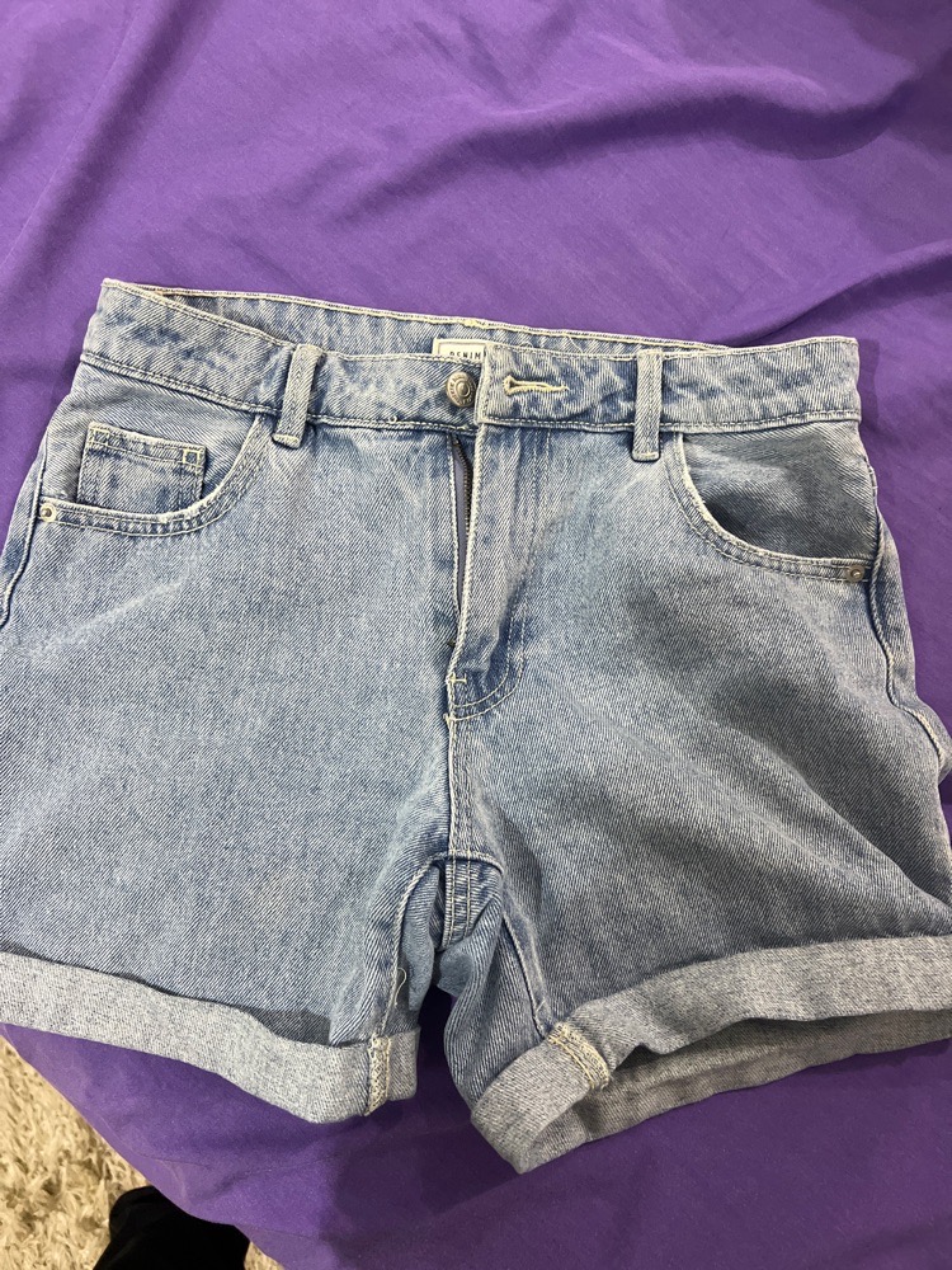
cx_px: 476
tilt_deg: -84.1
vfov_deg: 67.3
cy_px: 635
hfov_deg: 53.1
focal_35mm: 26
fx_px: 953
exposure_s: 1/42
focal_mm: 5.7
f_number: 1.5
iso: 500
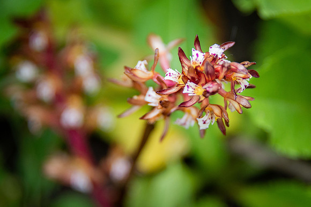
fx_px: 4386
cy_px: 106
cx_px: 202
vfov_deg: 2.7
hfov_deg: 4.1
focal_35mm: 508
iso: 1000
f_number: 5.6
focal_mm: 300
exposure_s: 1/1000
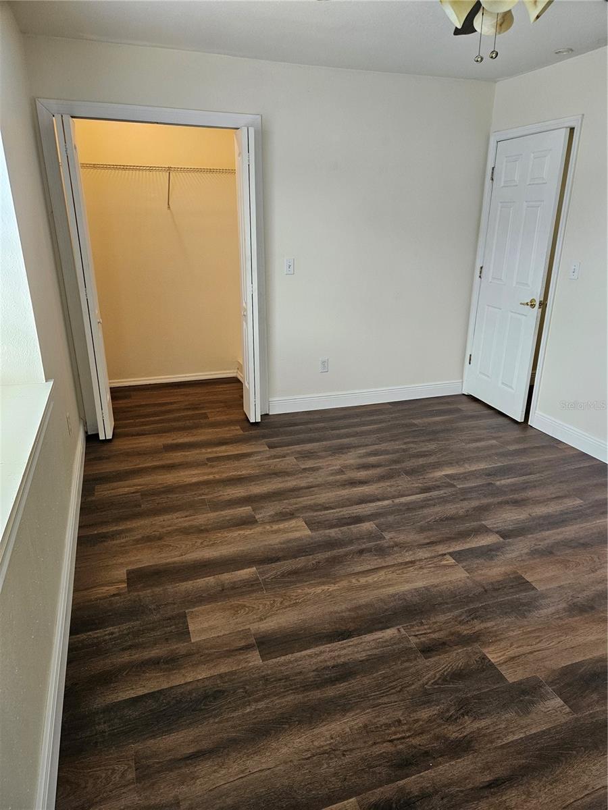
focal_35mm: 23
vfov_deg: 73.9
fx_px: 539
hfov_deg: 58.9
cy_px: 405
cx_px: 304
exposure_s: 1/120
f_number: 1.8
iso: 250
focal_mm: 5.4
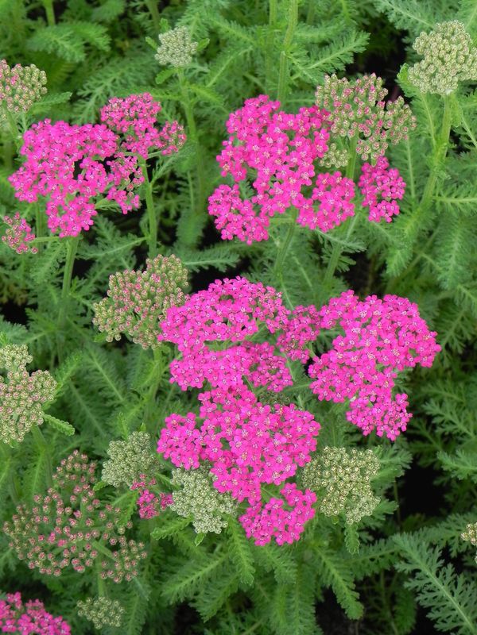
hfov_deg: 14.1
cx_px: 238
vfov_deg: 18.7
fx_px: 1929
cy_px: 318
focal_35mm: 105
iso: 160
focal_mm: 18.8
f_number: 4.5
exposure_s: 1/320
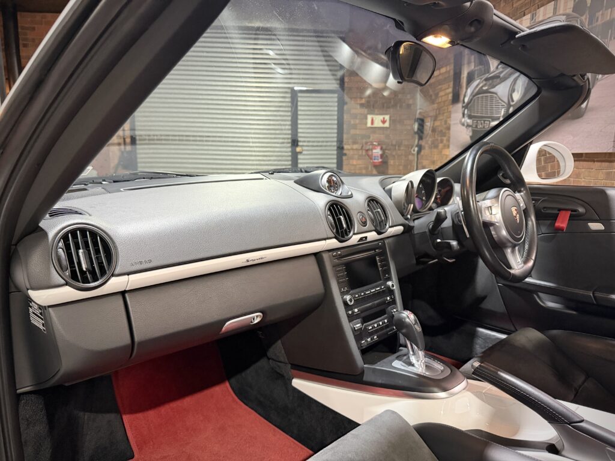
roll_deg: -0.4
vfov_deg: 56.8
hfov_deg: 71.6
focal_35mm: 24
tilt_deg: -9.6
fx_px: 426
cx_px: 308
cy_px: 230
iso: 800
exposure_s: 1/50
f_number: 1.78
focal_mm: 6.76
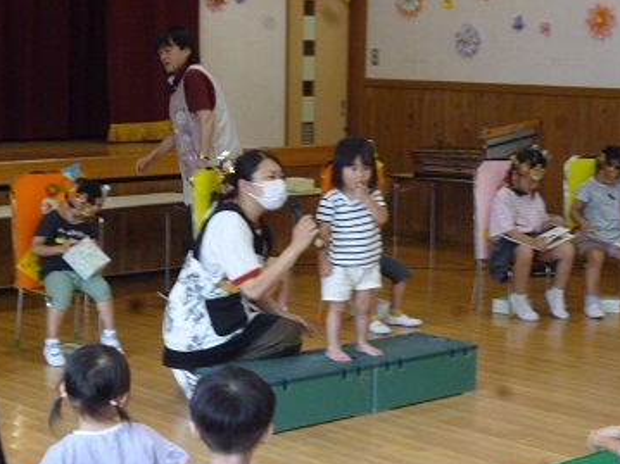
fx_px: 1558
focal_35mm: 87
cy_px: 241
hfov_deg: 22.5
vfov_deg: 17.0
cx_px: 309
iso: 500
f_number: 5.4
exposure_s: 1/60
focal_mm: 13.9
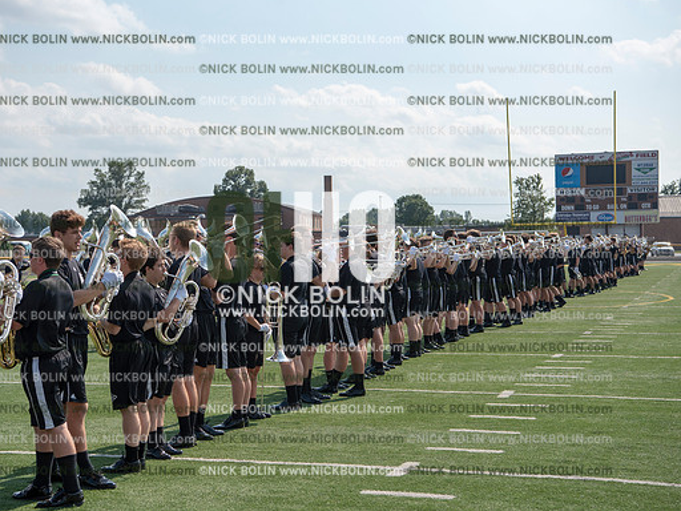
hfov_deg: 31.7
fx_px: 1200
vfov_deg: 24.0
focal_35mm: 61
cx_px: 301
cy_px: 255
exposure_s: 1/1250
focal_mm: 56
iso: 200
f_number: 5.6
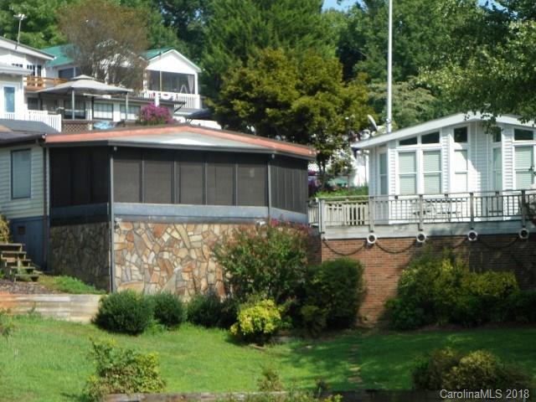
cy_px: 201
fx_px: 2663
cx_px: 268
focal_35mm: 172
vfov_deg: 8.6
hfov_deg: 11.5
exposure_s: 1/320
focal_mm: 30.7
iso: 64
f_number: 4.5
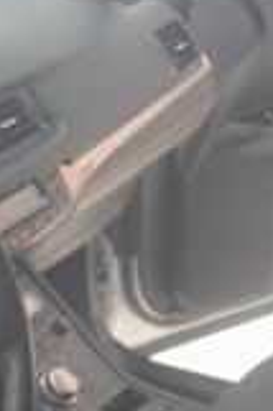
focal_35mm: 107
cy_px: 505
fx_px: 1220
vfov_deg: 18.1
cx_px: -46
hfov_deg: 12.5
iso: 3200
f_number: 3.5
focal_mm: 18
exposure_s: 1/30
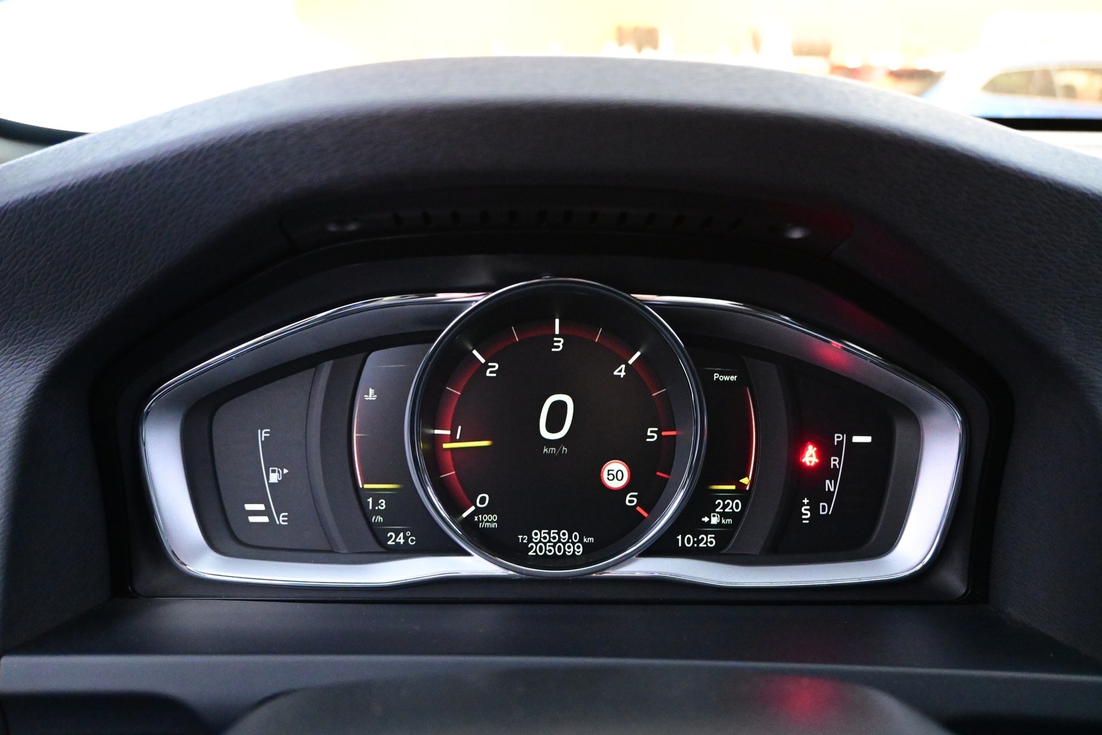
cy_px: 368
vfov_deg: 42.6
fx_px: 941
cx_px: 551
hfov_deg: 60.7
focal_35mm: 31
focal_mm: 20.5
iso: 6400
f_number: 3.8
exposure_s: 1/30
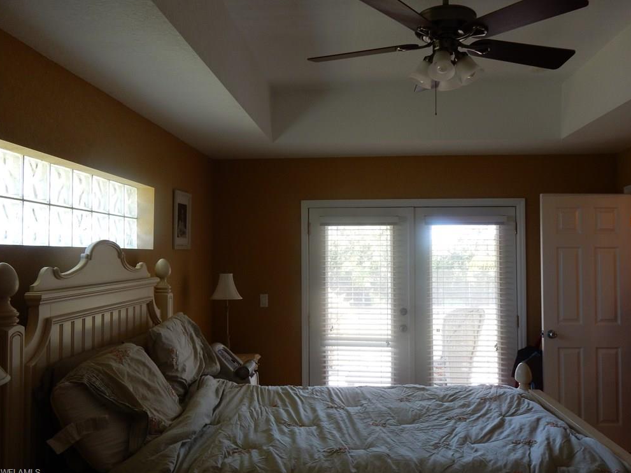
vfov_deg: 45.4
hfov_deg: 58.4
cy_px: 234
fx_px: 565
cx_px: 320
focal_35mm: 31
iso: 125
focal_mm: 5.4
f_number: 4
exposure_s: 1/30
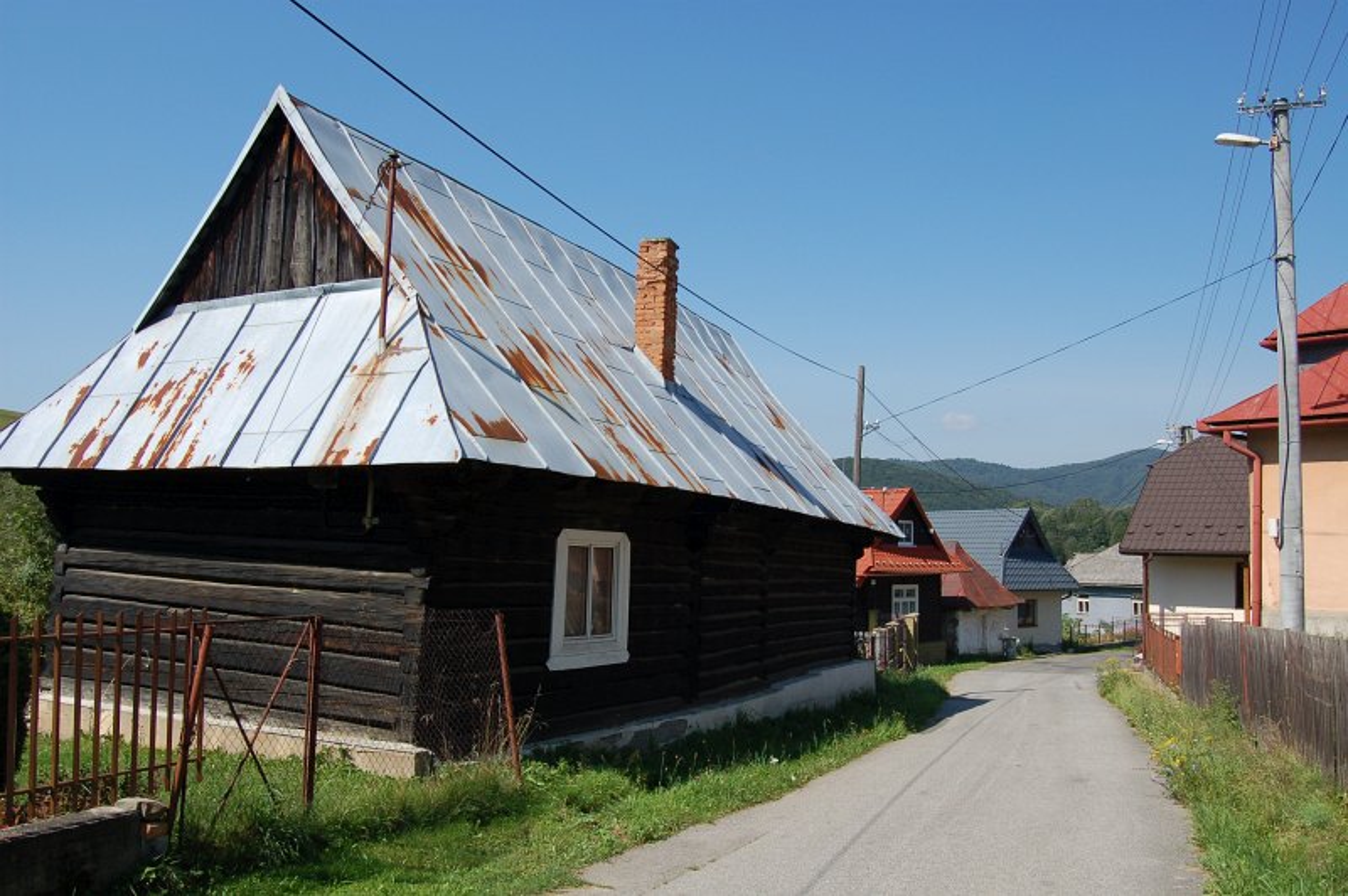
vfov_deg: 45.6
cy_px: 448
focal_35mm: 28
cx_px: 674
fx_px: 1066
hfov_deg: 64.6
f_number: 9
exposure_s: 1/320
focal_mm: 19
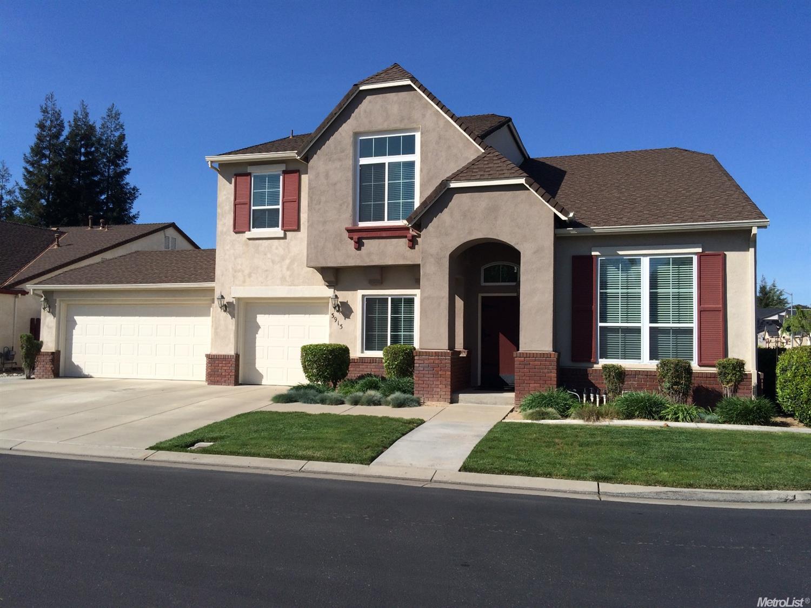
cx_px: 406
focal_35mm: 29
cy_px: 304
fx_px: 679
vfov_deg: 48.2
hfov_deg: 61.7
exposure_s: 1/2933
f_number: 2.2
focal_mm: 4.15
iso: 32
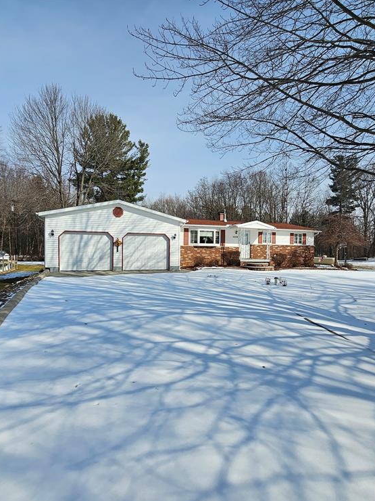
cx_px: 180
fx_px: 260
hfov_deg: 71.6
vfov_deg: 87.7
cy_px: 257
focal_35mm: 18
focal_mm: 2.2
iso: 50
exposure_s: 1/3727
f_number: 2.2
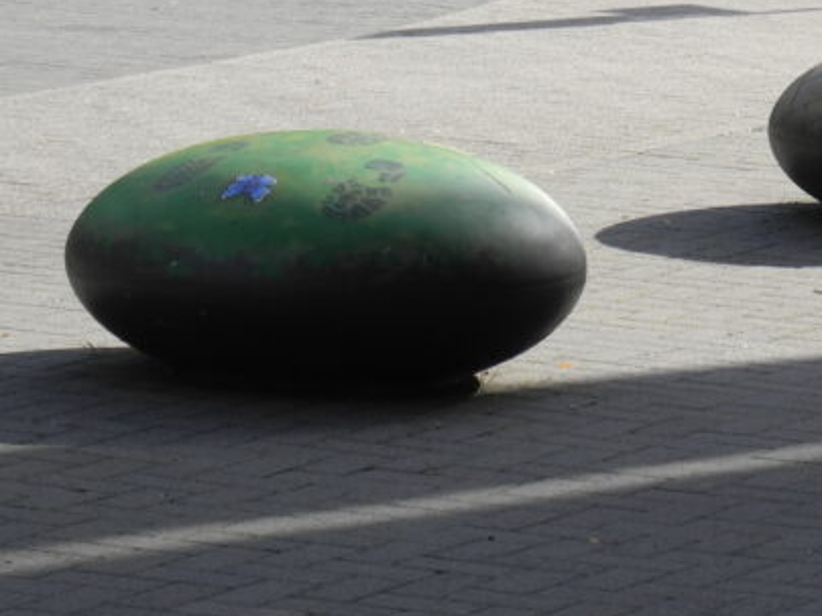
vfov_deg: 6.2
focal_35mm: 238
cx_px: 781
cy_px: -108
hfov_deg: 8.3
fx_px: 5652
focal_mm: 20.1
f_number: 4.5
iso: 100
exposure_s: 1/417
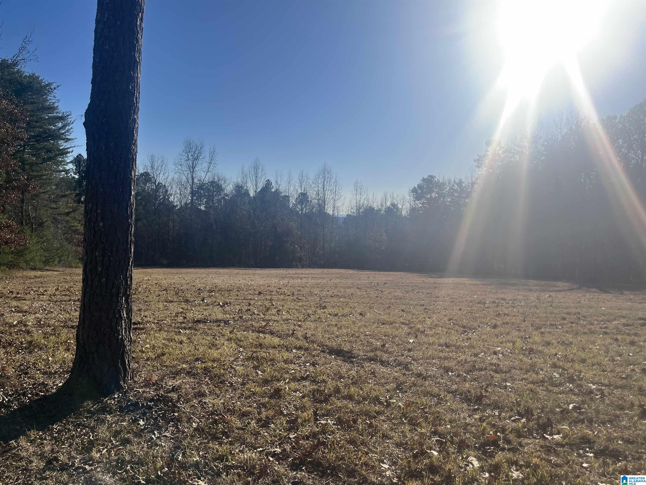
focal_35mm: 26
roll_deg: -1.0
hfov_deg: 67.3
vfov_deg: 53.1
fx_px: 485
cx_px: 323
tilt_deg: -3.9
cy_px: 242
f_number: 1.6
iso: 50
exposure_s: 1/6897
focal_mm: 5.1
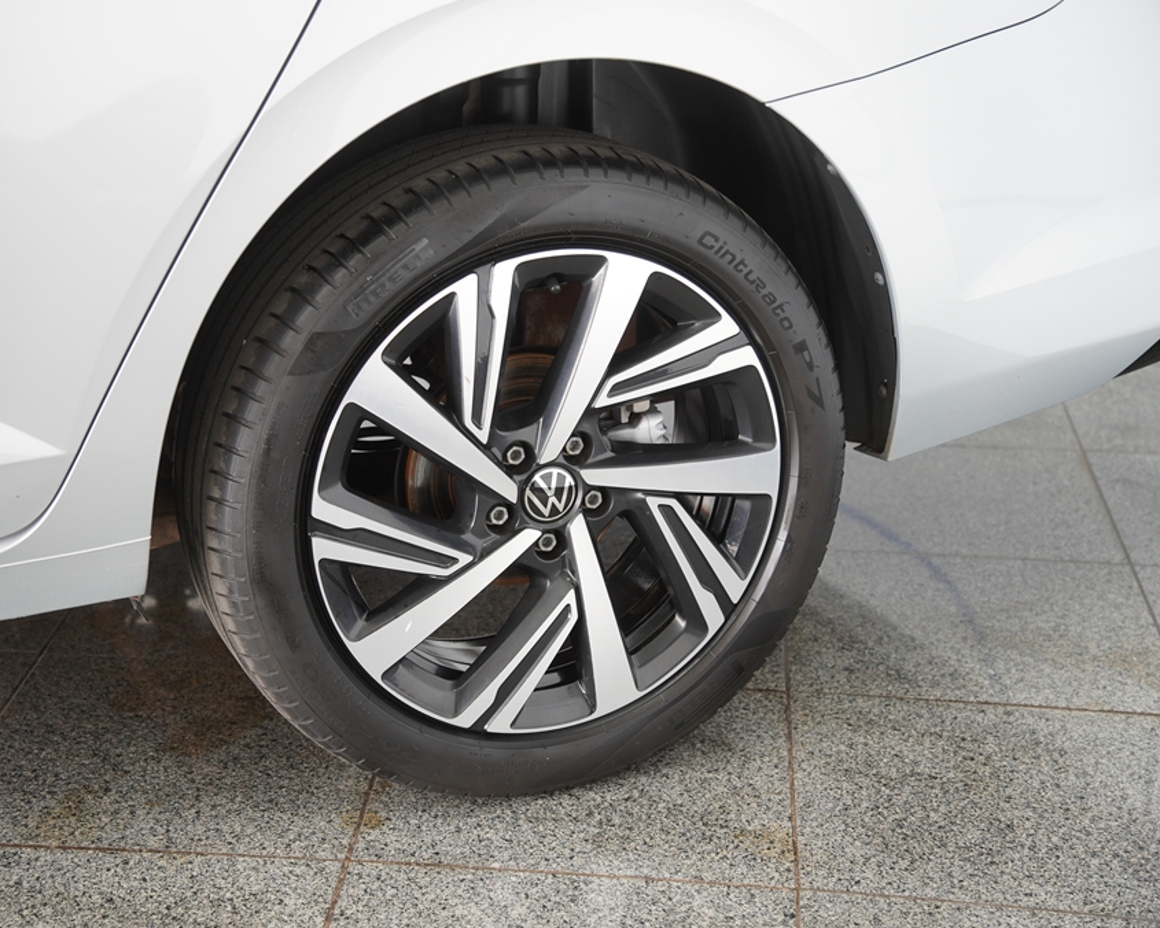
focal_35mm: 67
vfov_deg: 23.0
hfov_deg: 28.4
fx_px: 2285
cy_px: 461
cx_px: 476
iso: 200
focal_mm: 39
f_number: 3.2
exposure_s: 1/60
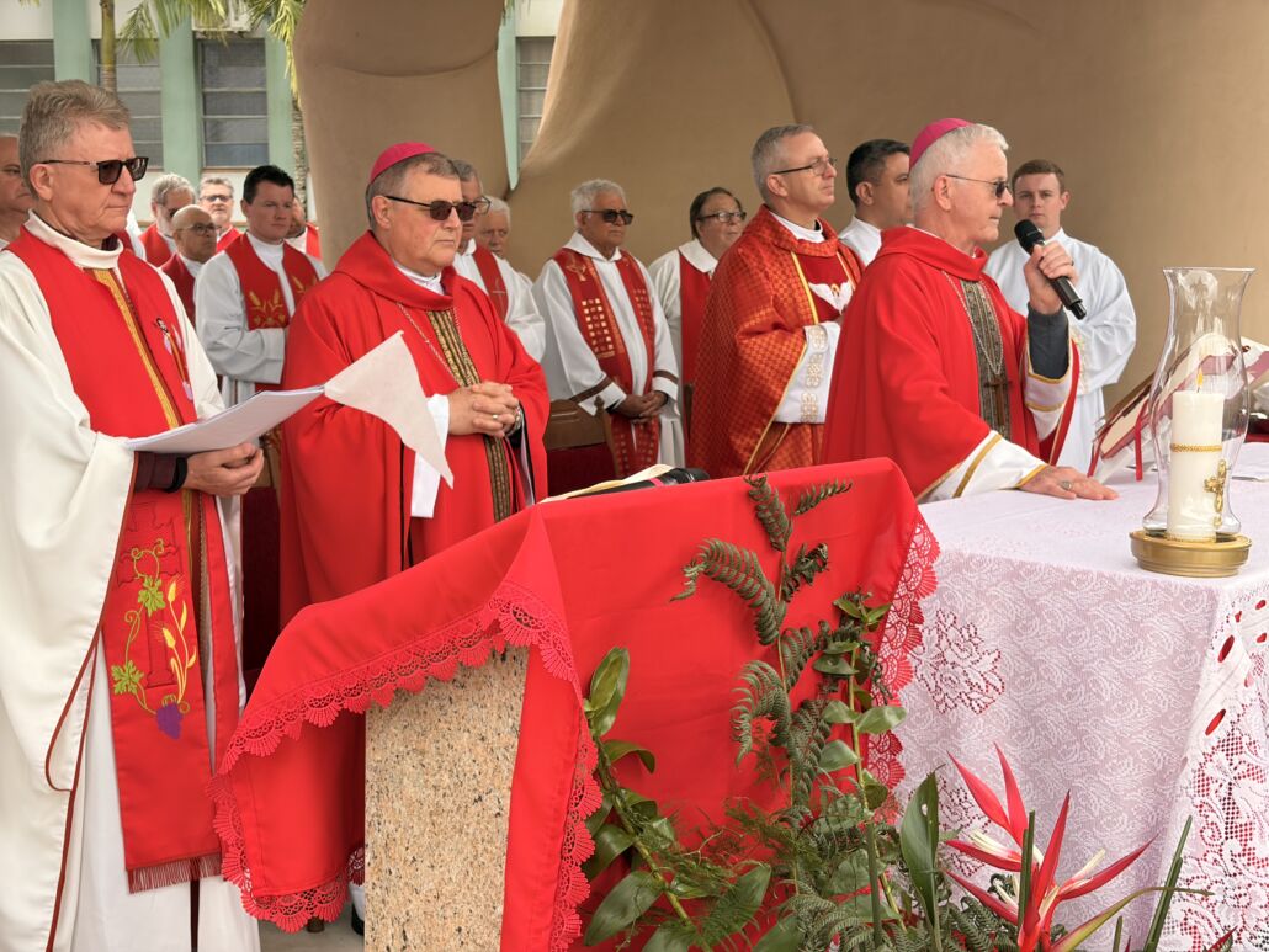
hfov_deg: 36.8
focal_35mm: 52
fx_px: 1907
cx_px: 634
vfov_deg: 28.0
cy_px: 476
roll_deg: +1.4
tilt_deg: -6.5
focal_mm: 5.96
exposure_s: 1/424
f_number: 1.6
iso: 32
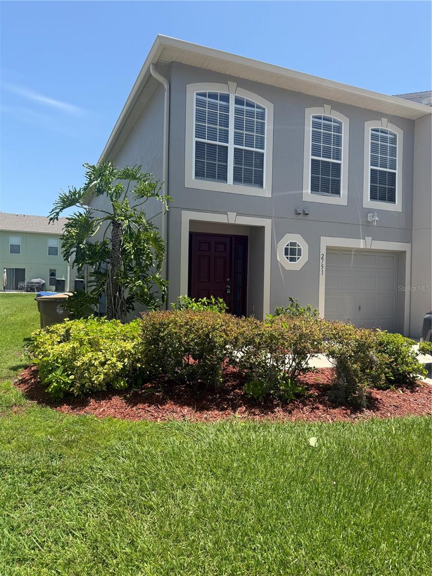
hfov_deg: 56.8
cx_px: 216
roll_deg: -0.8
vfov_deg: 71.6
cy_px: 288
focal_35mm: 24
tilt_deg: +1.3
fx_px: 399
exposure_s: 1/3021
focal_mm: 6.76
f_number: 1.78
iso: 80
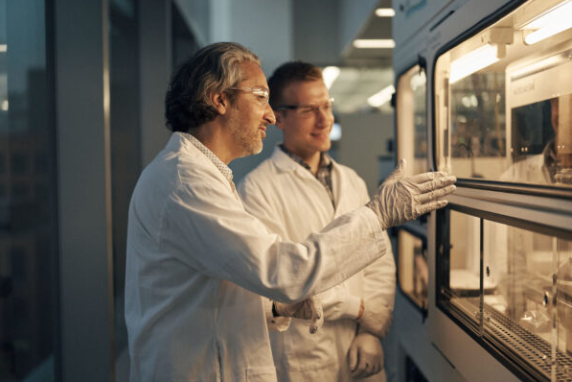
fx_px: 810
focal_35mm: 51
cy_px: 191
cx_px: 289
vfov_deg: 26.5
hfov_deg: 38.9
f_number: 1.6
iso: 1600
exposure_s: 1/1600
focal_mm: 50
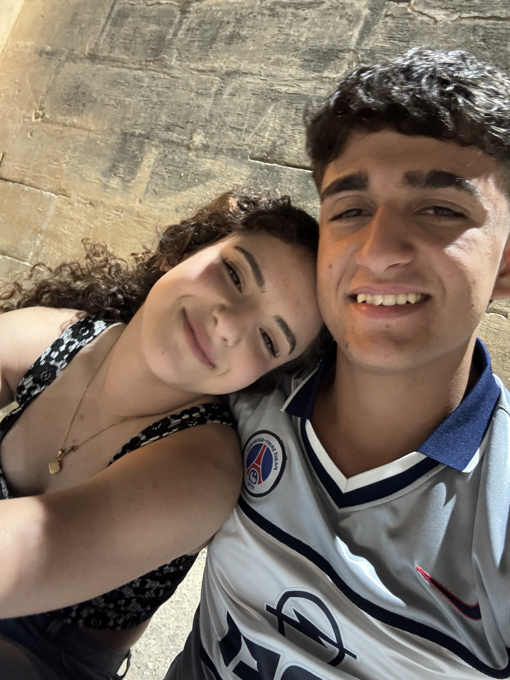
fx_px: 452
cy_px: 340
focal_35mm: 23
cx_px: 255
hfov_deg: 58.9
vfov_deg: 73.9
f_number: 1.9
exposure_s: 1/17
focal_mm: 2.69
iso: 640
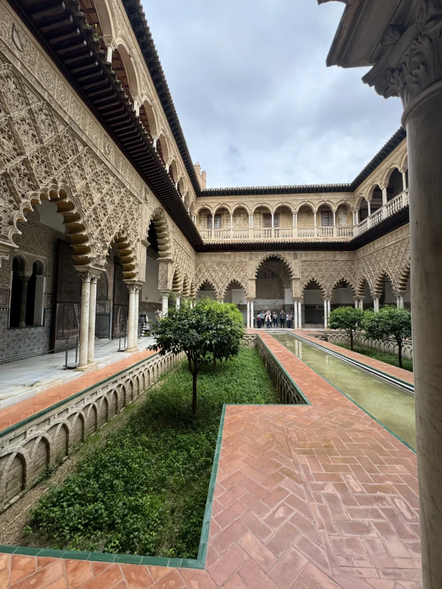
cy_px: 294
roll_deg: +0.4
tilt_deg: +5.0
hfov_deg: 85.7
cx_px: 221
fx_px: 238
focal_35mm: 14
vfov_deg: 102.1
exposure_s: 1/421
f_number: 2.2
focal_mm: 2.22
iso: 40
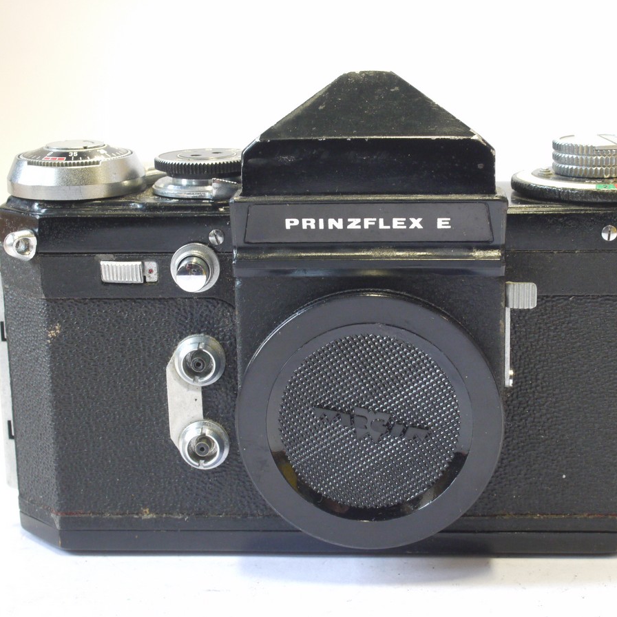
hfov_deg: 24.3
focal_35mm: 71
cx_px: 335
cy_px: 308
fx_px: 1432
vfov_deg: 24.3
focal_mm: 30
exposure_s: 1/8
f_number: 10
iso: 800
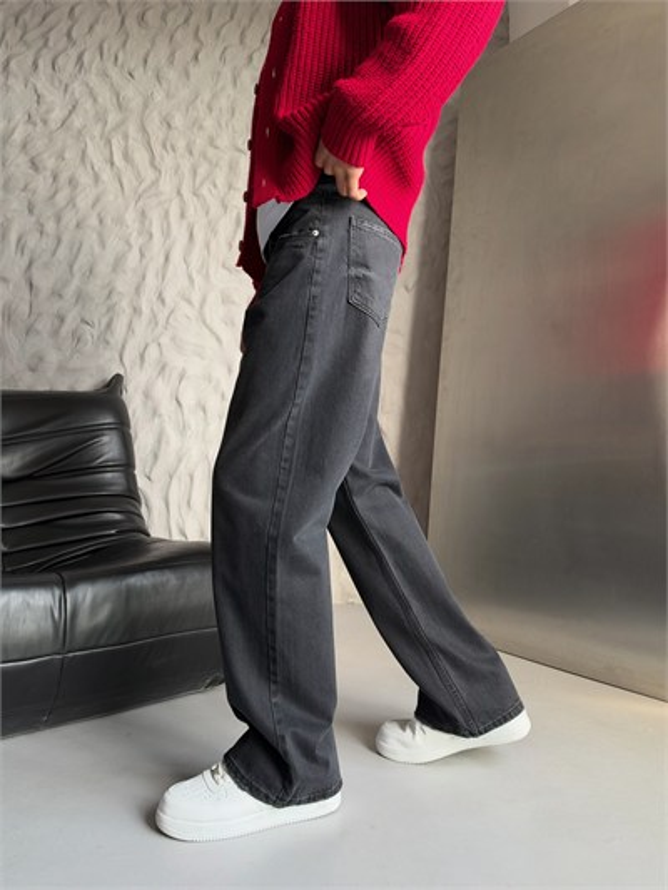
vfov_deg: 71.6
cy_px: 445
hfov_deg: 56.8
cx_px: 334
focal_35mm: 24
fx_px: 617
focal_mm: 6.93
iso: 100
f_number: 1.8
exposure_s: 1/121
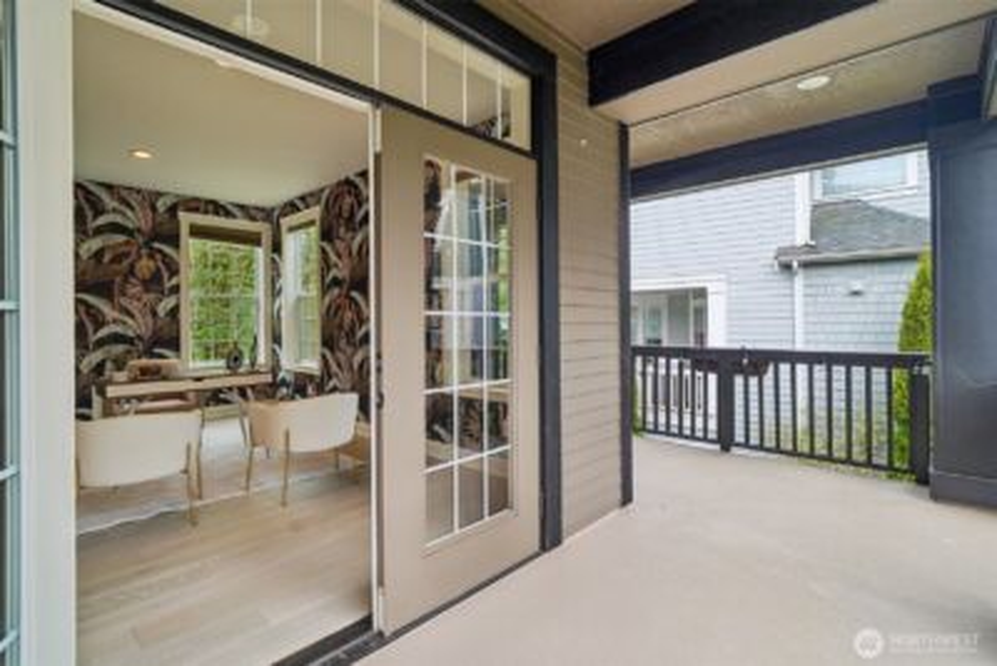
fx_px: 443
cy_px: 333
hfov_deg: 96.7
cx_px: 498
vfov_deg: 73.8
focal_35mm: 16
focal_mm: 16
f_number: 8
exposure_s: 1/80
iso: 1600
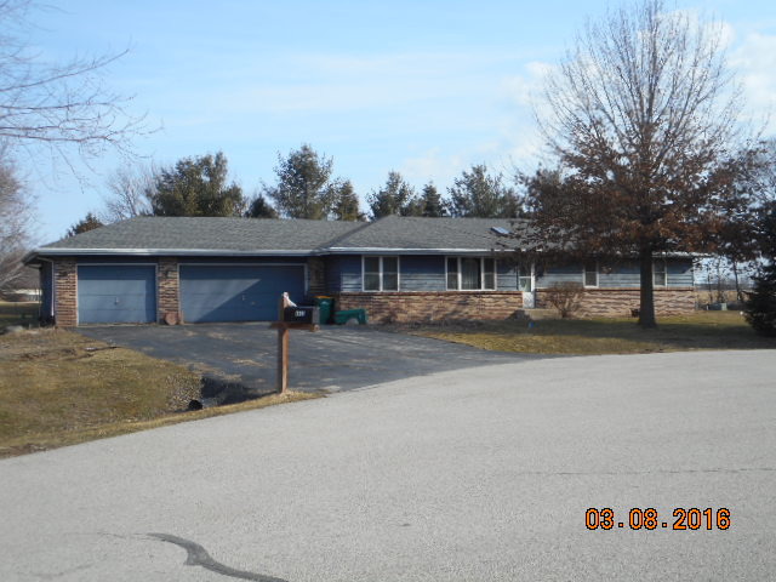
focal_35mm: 44
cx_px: 388
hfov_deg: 42.9
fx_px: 986
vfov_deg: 32.9
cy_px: 291
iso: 80
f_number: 4.7
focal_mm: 7.9
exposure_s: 1/320
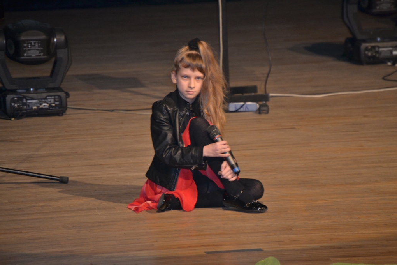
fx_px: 2906
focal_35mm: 264
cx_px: 198
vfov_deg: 5.2
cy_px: 133
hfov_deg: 7.8
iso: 800
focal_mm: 175
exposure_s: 1/60
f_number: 5.3
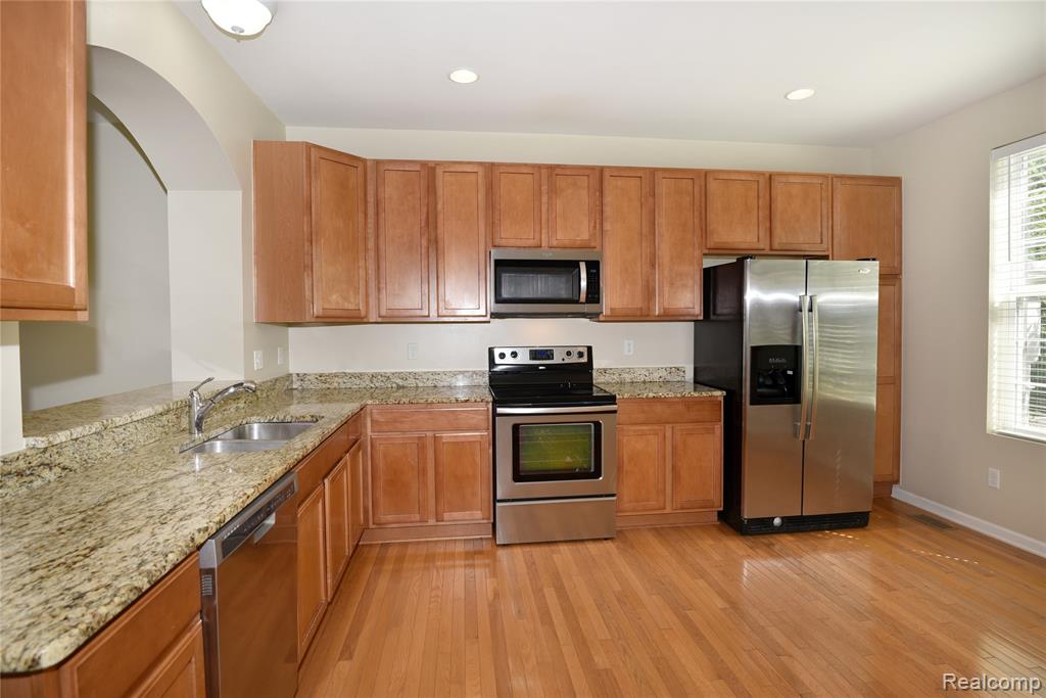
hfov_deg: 86.9
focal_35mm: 19
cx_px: 523
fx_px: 552
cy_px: 349
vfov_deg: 64.6
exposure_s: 1/60
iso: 100
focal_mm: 19
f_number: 6.3
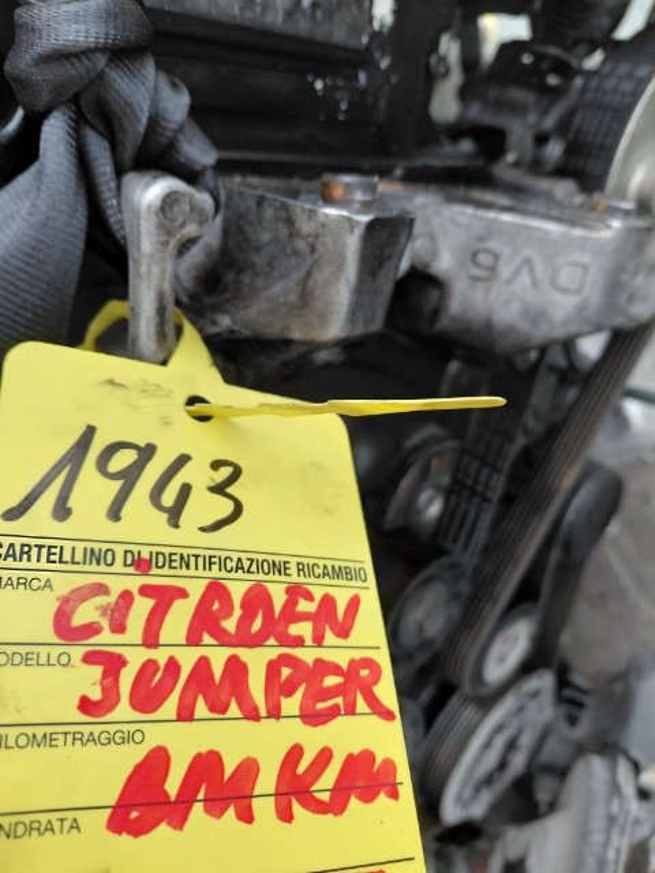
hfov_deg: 54.9
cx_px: 328
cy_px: 436
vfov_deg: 69.4
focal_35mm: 25
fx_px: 631
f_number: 1.8
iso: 160
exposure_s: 1/60
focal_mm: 4.69
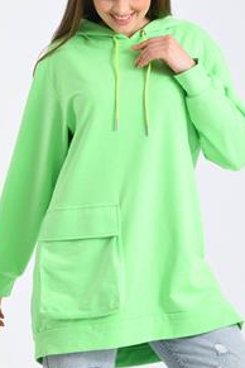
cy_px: 172
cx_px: 116
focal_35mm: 247
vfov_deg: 8.3
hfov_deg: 5.6
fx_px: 2521
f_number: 9
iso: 100
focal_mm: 160
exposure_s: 1/160
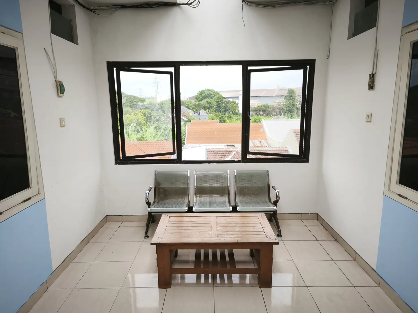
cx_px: 209
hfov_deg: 73.9
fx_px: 278
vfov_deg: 58.9
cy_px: 156
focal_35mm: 23
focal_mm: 5.35
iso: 80
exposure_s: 1/649
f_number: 1.7
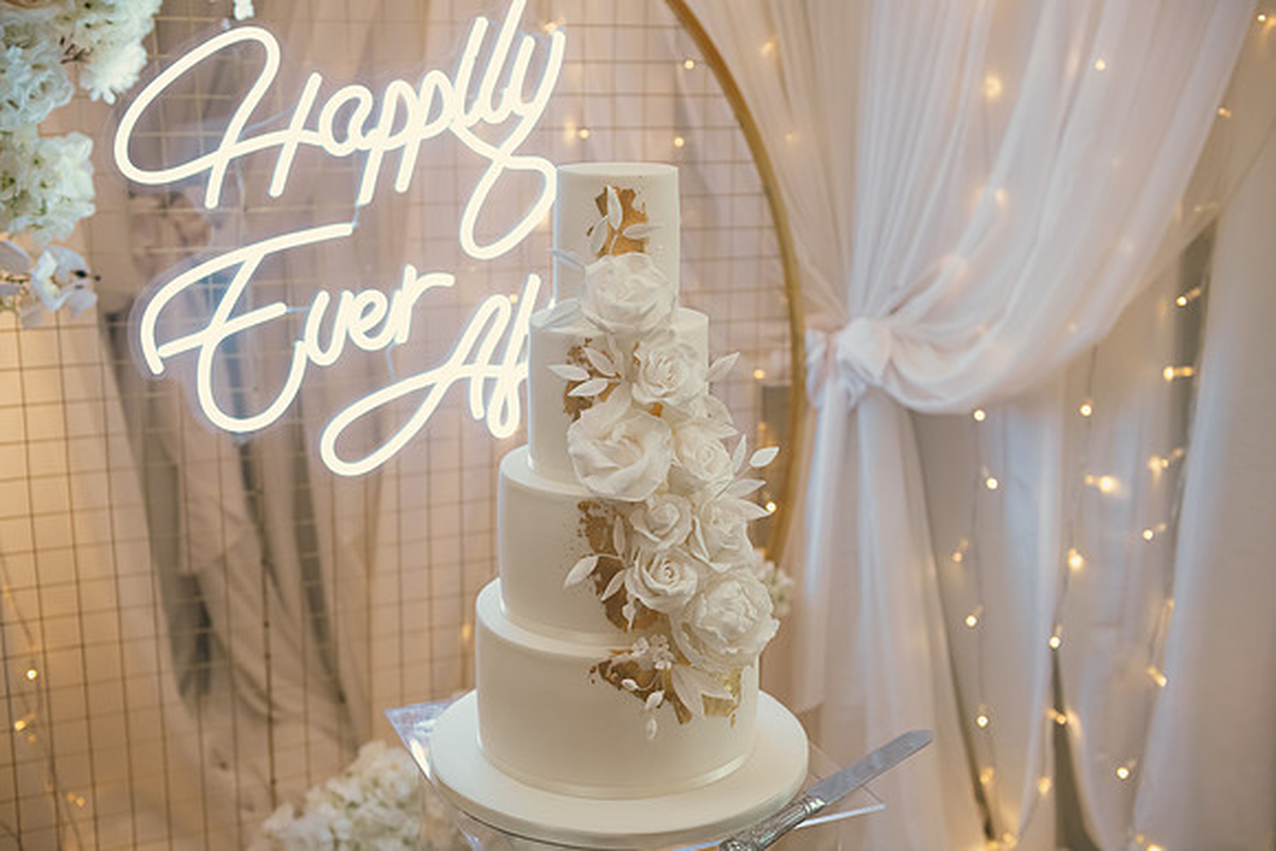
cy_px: 426
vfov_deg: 29.9
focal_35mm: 45
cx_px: 638
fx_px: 1595
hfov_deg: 43.6
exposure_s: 1/160
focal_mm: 45
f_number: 3.5
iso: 500
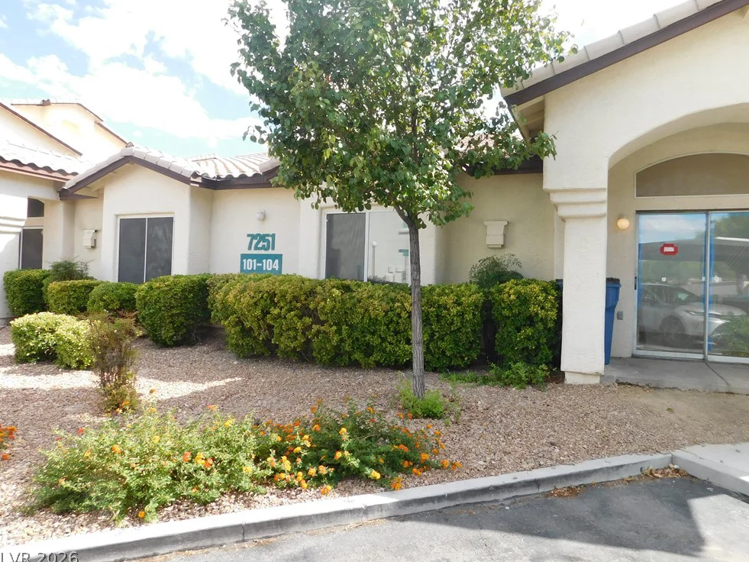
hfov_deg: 71.6
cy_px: 277
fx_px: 519
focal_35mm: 24
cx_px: 386
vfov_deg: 56.8
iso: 125
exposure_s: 1/640
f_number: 3
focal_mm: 4
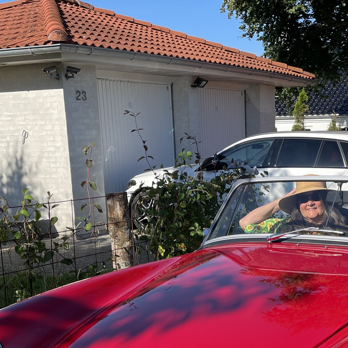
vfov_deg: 28.9
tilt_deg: -13.6
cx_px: 243
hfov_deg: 29.3
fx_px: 660
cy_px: 282
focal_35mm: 58
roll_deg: +1.6
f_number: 1.6
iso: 32
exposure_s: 1/2174
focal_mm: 4.2
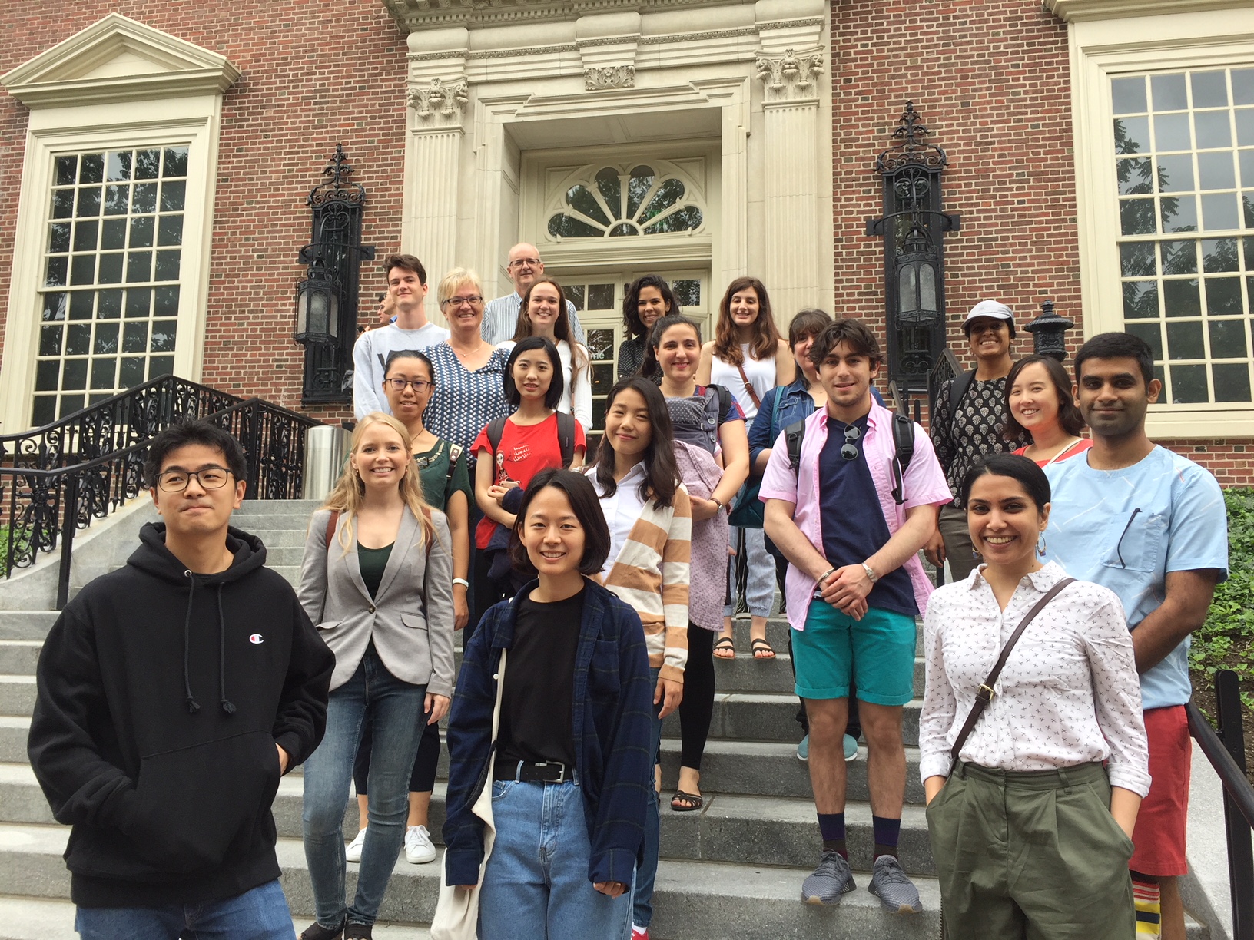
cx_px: 627
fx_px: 1051
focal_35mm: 29
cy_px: 470
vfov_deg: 48.2
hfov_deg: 61.7
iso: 32
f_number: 2.2
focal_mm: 4.15
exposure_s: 1/210
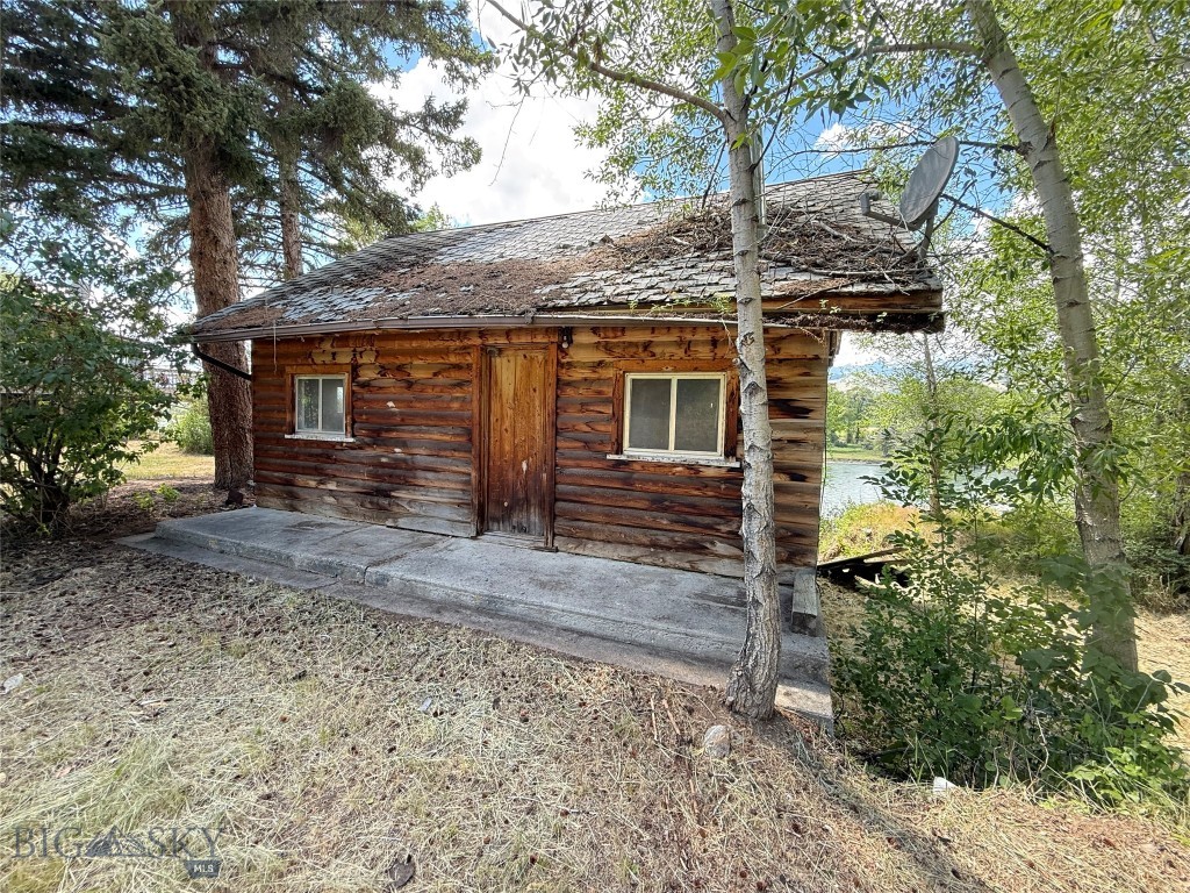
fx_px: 481
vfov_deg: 85.7
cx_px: 595
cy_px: 446
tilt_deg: -4.5
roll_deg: -0.5
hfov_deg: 102.1
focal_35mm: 14
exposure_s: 1/99
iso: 80
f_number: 2.2
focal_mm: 2.22
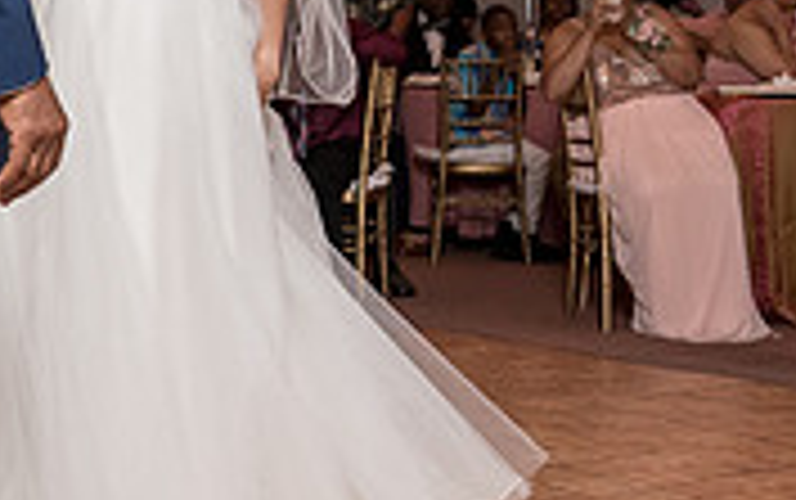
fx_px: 2193
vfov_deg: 12.8
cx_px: 131
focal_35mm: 101
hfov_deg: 20.3
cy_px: 11
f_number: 4
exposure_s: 1/200
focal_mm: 24
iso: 2000
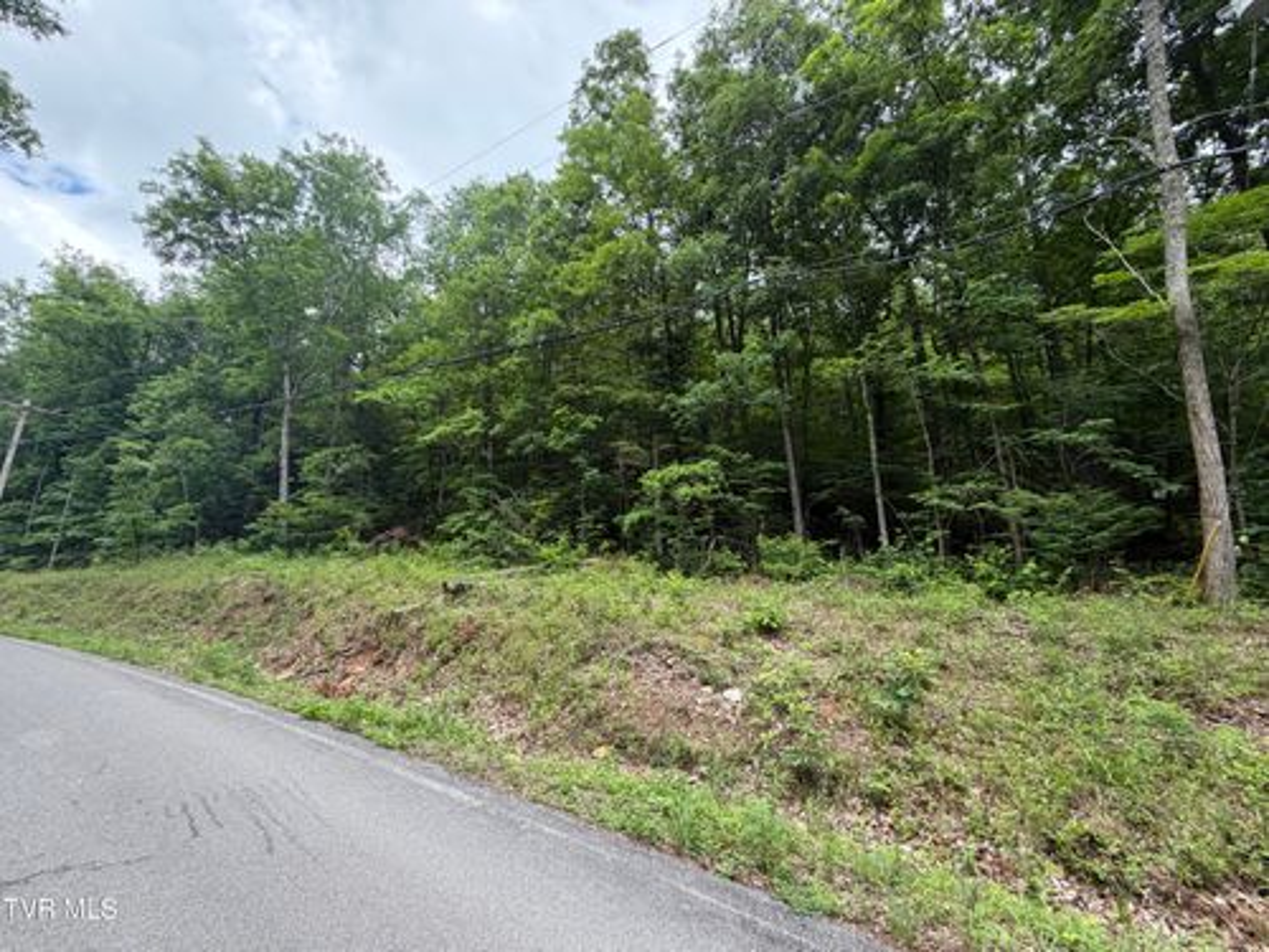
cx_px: 634
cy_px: 476
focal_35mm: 14
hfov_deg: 102.1
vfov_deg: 85.7
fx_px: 513
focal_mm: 2.22
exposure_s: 1/228
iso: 50
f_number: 2.2
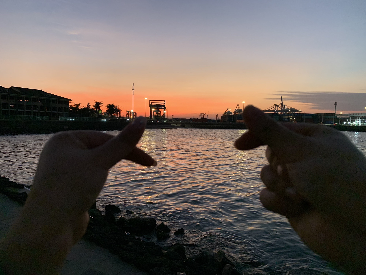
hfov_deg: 67.3
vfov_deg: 53.1
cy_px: 138
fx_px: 275
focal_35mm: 26
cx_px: 183
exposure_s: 1/58
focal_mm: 4.25
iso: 400
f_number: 1.8
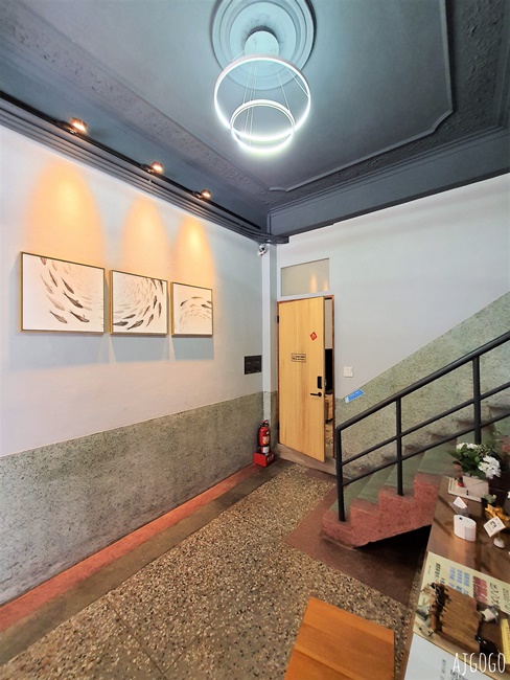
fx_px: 255
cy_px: 340
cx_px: 255
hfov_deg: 90.0
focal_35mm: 13
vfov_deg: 106.2
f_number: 2.2
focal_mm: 1.74
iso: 200
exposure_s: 1/60
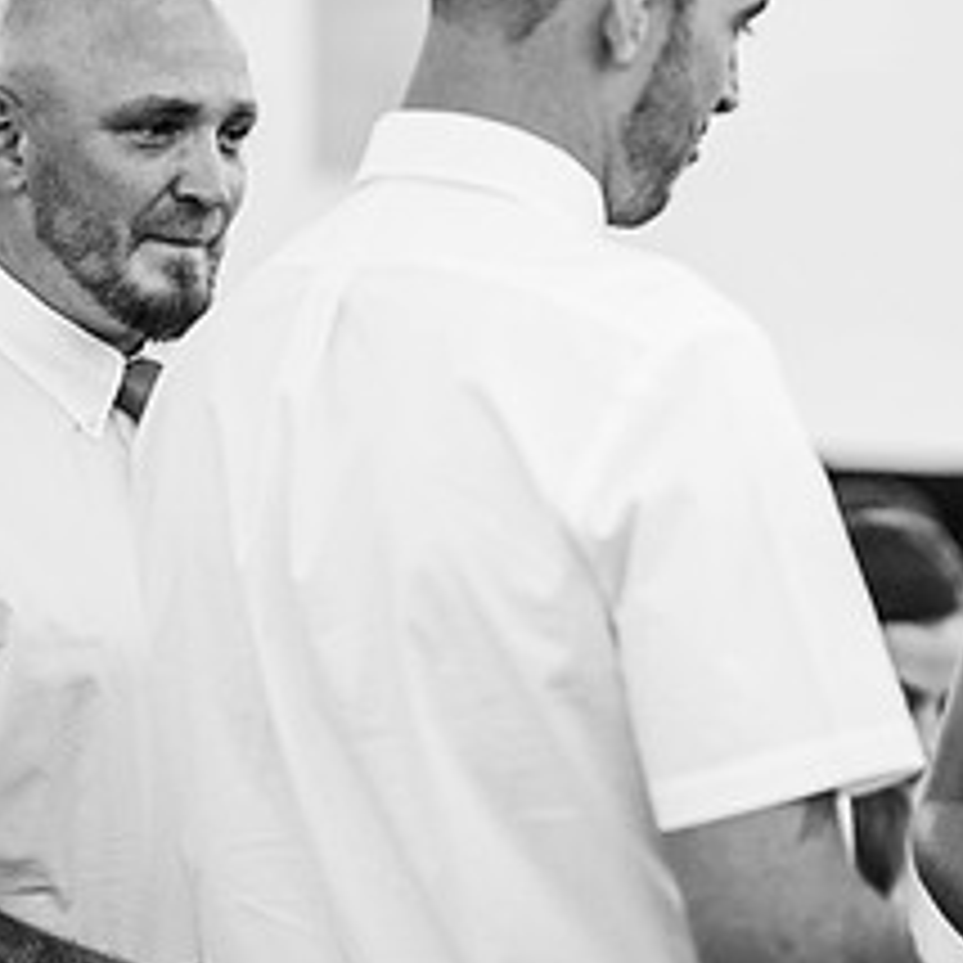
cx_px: 886
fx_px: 6169
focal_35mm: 196
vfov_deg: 8.9
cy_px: 364
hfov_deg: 8.9
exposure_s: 1/200
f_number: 1.8
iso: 450
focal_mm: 85
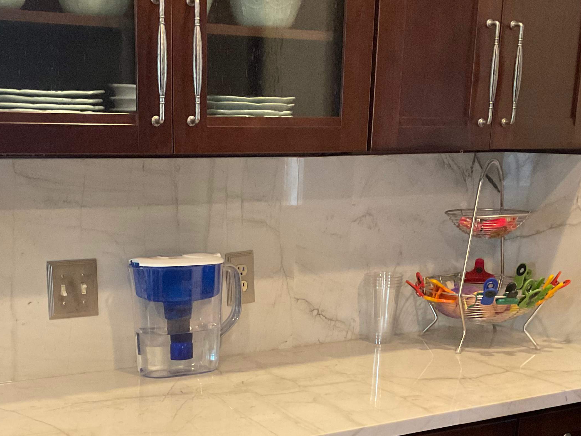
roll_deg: +0.1
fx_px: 940
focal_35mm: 56
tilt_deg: -17.2
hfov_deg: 34.2
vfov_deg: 25.1
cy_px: 412
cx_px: 226
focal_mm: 3
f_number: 1.8
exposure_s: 1/40
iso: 320
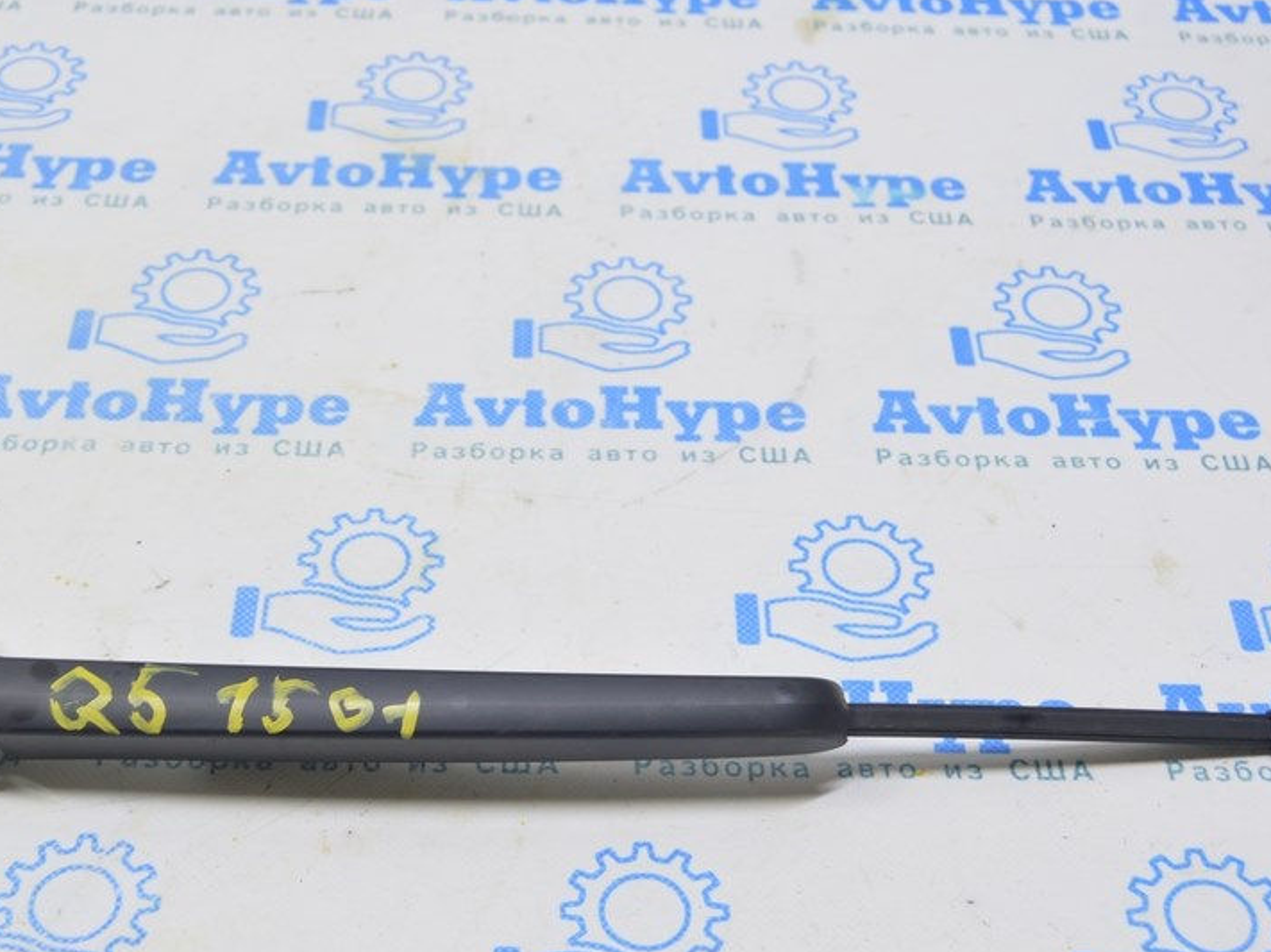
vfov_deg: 27.0
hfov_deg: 35.5
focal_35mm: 54
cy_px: 519
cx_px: 561
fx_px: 1982
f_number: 5.6
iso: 400
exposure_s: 1/20
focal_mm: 26
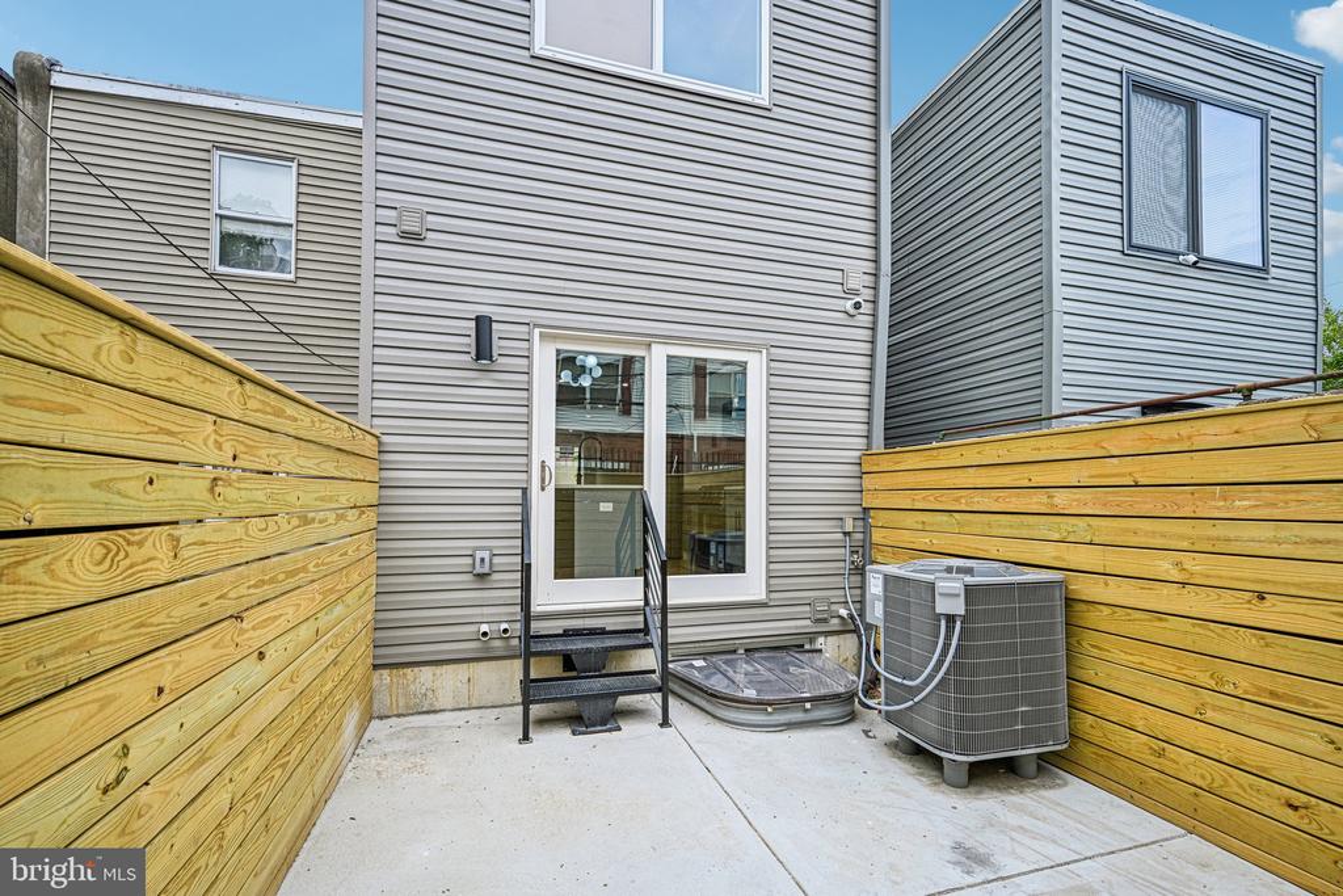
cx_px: 672
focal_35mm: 16
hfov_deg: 96.7
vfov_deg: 73.8
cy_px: 448
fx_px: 597
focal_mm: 16
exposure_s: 1/640
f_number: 8
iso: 800
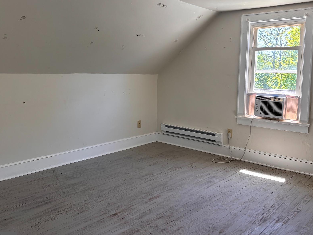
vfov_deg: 41.6
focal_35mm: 34
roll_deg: -0.6
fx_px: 307
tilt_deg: -4.8
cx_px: 171
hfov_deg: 53.9
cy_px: 95
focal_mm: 5.96
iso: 64
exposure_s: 1/124
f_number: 1.6
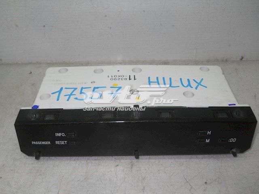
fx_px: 307
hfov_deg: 45.8
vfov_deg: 35.1
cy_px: 97
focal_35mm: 41
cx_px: 130
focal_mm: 6.72
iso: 80
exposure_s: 1/50
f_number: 5.5
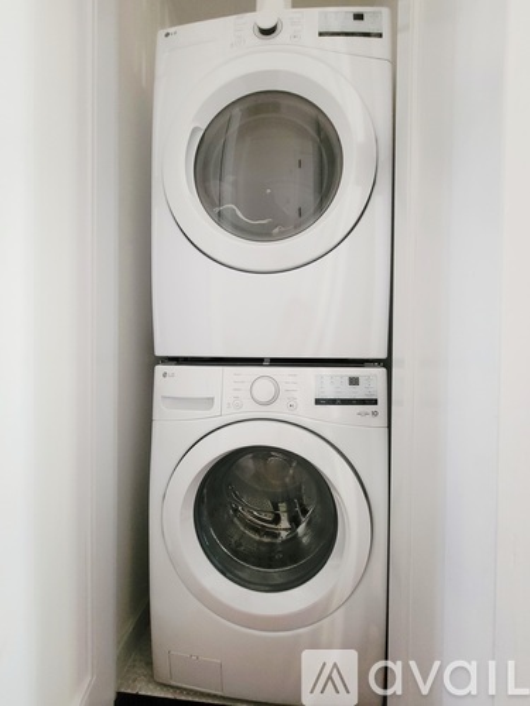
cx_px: 265
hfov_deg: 89.9
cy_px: 353
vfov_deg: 106.2
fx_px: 265
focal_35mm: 13
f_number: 2.2
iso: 800
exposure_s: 1/24
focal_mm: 2.2
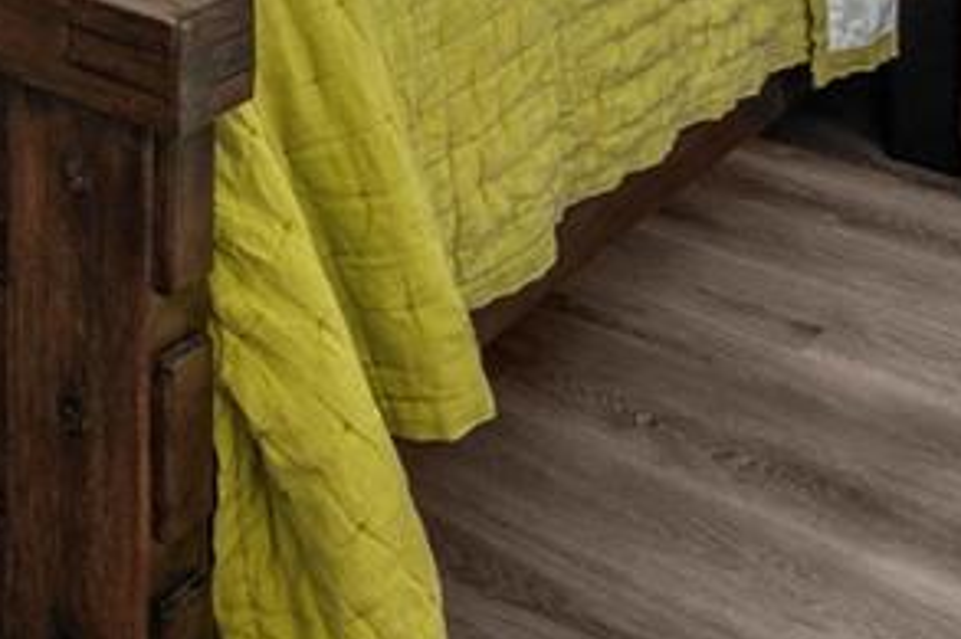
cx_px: -285
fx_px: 1894
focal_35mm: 71
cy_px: -724
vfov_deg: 14.8
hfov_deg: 24.8
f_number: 11
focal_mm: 13
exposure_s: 1
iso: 400
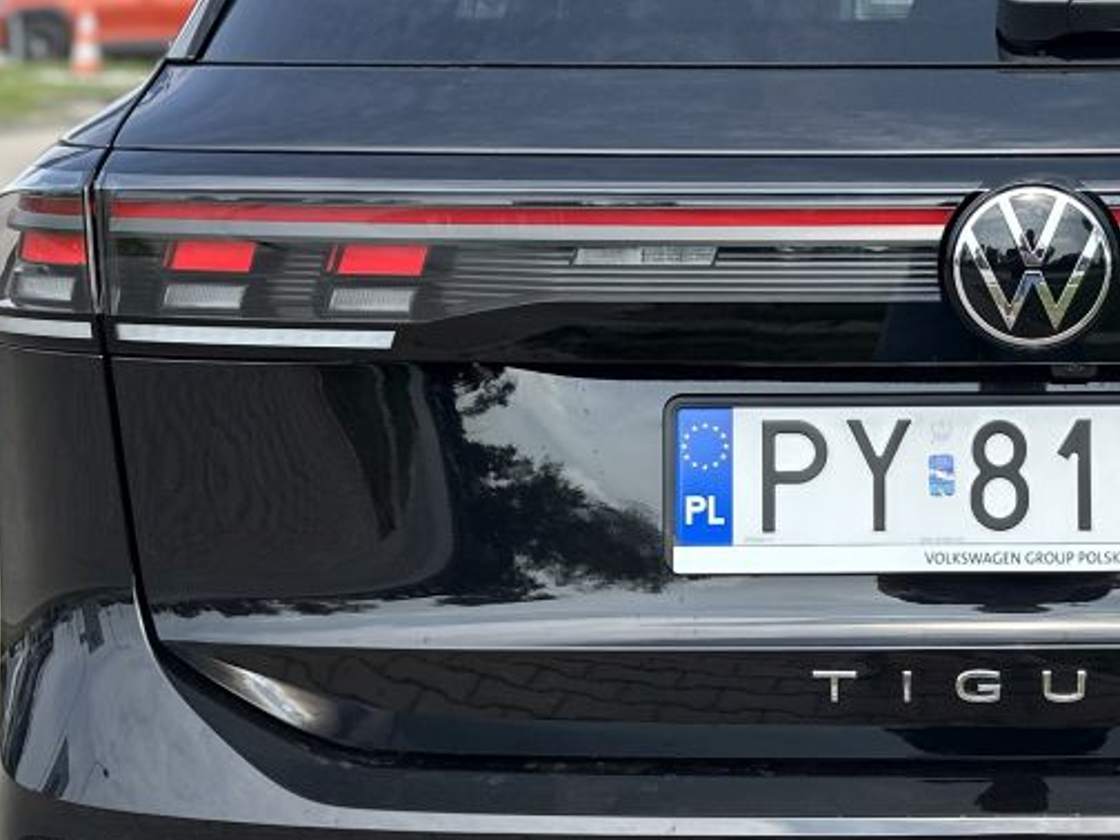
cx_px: 978
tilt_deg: -11.5
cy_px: 391
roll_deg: -1.2
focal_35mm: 61
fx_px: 1974
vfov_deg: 24.0
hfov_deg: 30.5
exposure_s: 1/2028
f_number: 1.78
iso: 80
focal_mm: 6.86
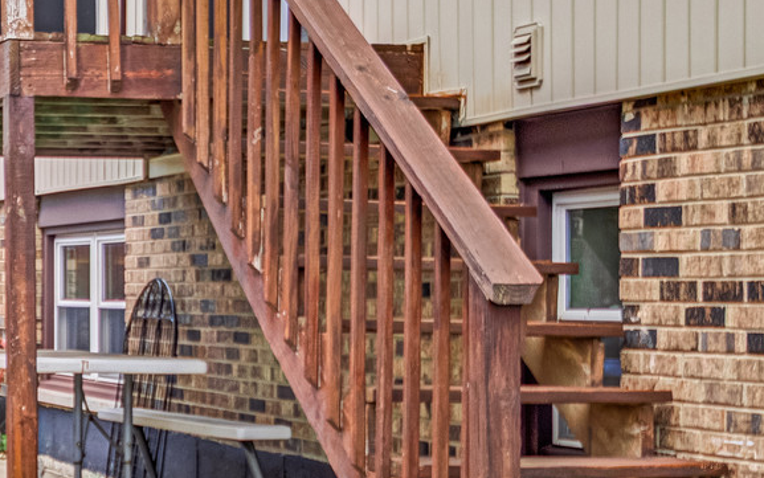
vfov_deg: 12.7
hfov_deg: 19.6
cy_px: 254
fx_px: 2145
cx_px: -15
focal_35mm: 103
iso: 400
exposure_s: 1/1250
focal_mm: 24
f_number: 8
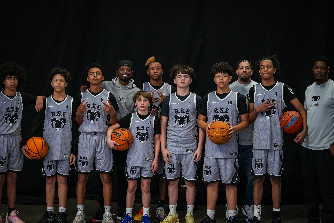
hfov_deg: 28.8
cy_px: 112
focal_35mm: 70
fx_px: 649
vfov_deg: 19.5
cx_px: 167
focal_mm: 70
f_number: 2.8
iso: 3200
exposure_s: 1/400
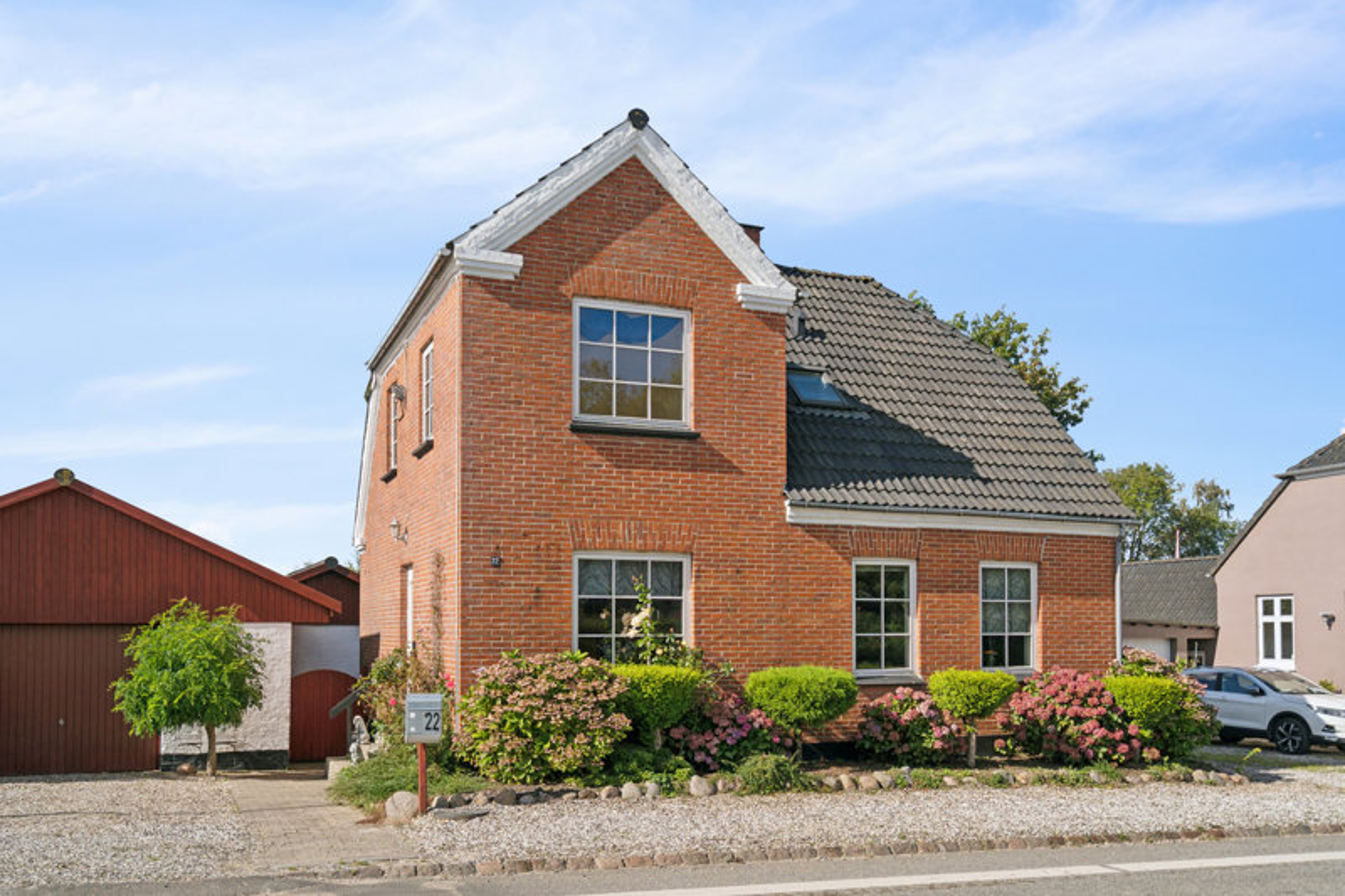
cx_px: 672
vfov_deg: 44.9
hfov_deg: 63.7
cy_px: 448
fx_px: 1083
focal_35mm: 29
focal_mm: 29
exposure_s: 1/800
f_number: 8
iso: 200
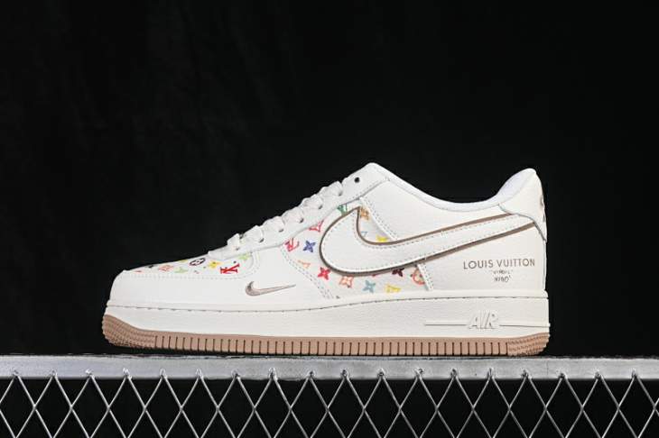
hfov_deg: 27.0
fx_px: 1372
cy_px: 219
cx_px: 330
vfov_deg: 18.2
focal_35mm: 75
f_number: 8
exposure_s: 1/80
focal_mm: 50
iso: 160
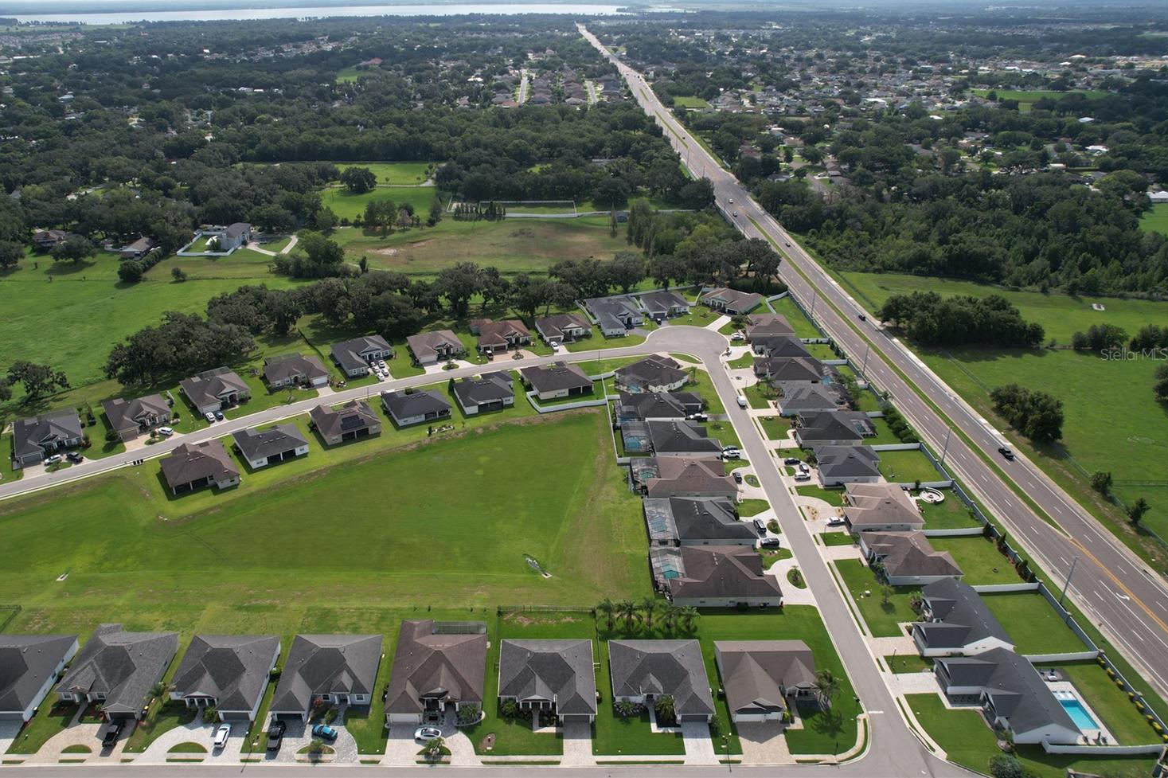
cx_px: 534
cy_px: 354
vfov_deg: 53.0
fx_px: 778
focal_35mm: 24
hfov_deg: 73.6
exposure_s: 1/500
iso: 100
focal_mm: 8.38
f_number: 2.8
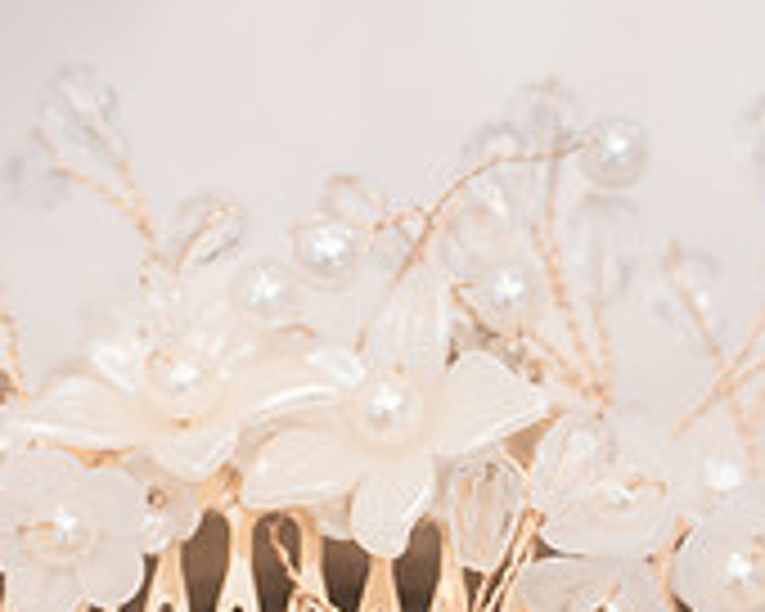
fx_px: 10890
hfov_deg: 4.0
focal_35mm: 481
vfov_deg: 3.2
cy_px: 524
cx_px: 324
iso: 640
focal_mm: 150
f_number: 3.2
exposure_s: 1/200
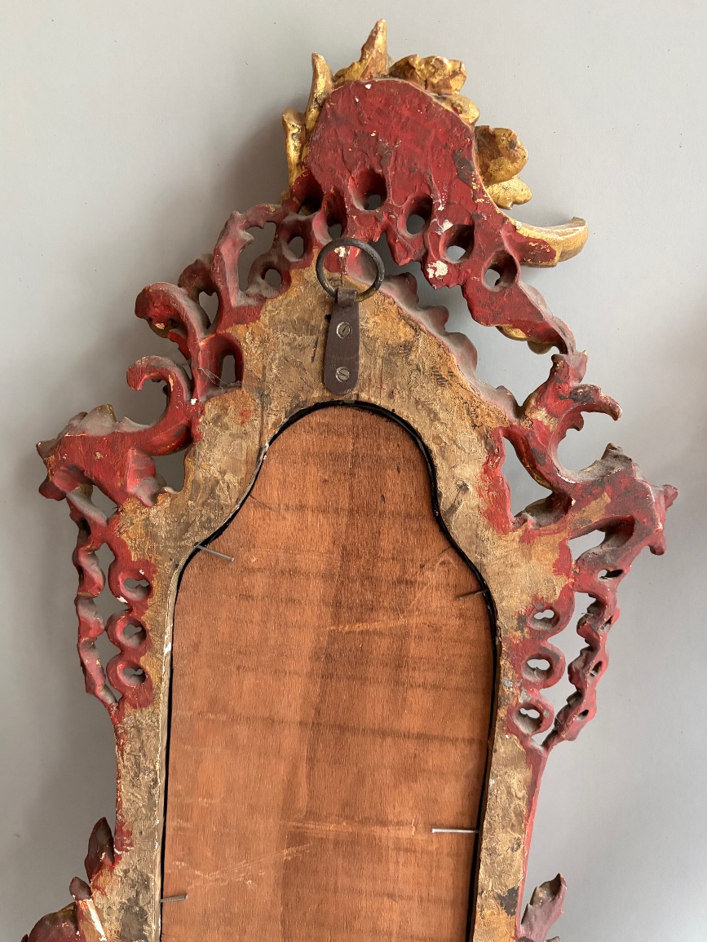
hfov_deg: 51.4
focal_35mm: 27
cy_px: 482
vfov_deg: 65.3
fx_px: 735
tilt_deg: -18.8
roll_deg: +1.4
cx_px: 354
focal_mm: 5.96
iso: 640
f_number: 1.6
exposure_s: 1/38
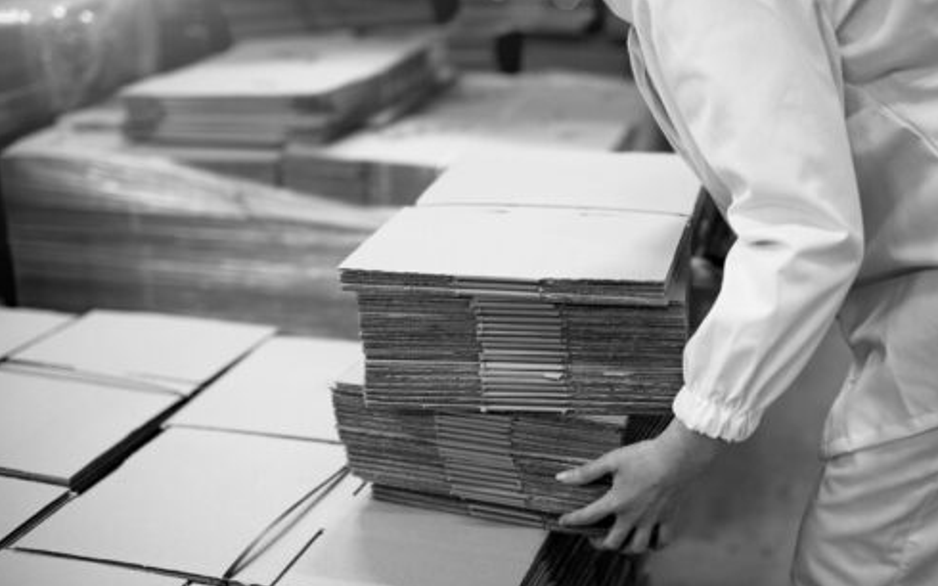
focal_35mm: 52
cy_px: 314
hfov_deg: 38.9
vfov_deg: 24.9
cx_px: 469
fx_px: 1329
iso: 800
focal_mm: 50
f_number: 1.8
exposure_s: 1/100
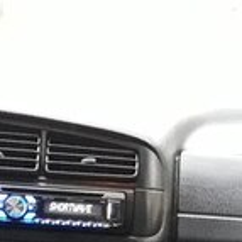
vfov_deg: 15.4
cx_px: 98
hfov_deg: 15.8
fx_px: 870
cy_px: 270
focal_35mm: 110
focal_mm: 3.71
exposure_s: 1/20
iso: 800
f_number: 1.7
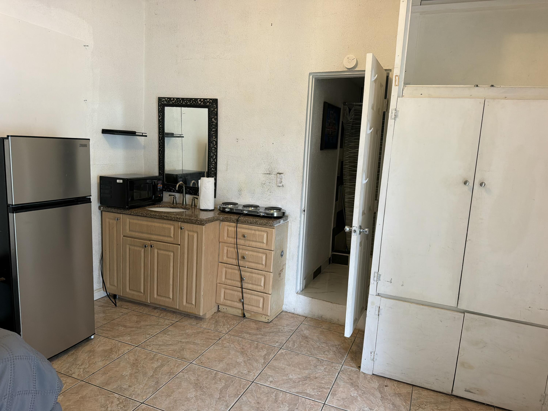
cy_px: 206
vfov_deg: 56.8
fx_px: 380
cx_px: 274
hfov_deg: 71.6
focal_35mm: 24
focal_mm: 6.76
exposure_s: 1/60
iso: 250
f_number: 1.78
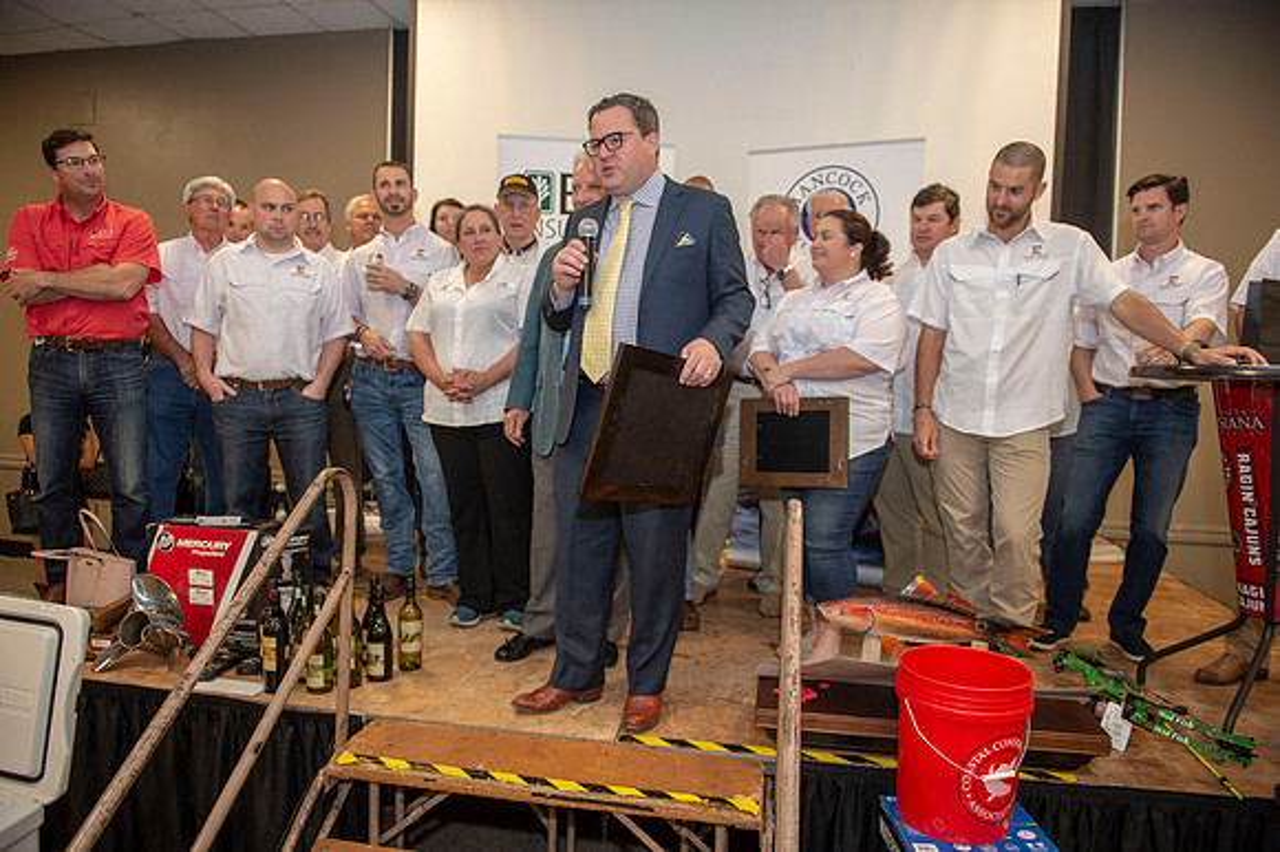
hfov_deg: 73.8
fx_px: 853
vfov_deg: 53.1
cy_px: 426
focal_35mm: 24
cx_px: 640
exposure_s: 1/100
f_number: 3.2
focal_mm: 24
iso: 800
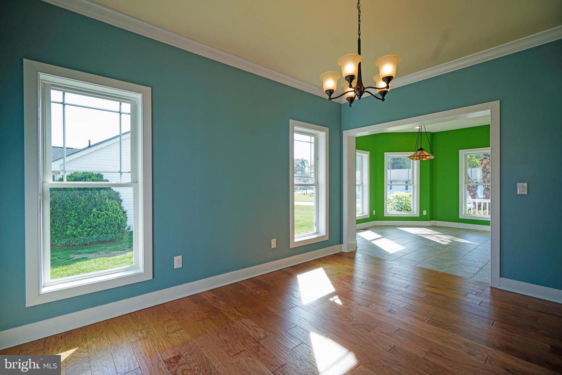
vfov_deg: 73.7
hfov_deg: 96.7
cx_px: 281
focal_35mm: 16
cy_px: 188
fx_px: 250
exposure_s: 1/60
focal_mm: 16
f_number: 5.6
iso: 100
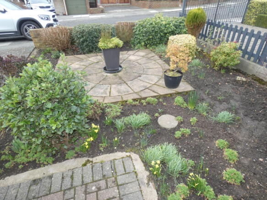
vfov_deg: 66.0
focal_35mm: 20
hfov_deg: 81.8
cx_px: 134
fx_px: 154
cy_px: 100
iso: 80
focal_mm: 3.6
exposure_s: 1/125
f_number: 2.8
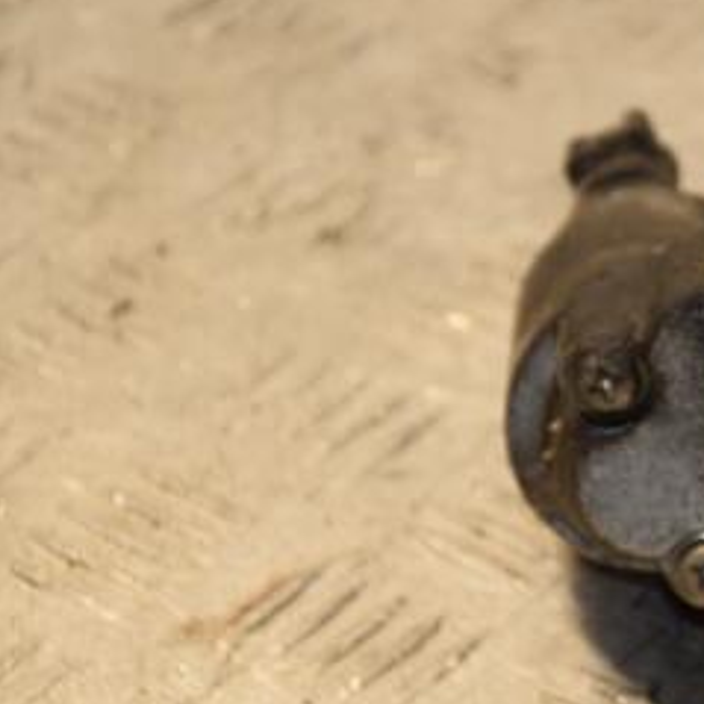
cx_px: 828
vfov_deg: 5.2
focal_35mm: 336
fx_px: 7733
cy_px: 380
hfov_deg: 5.2
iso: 800
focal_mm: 105
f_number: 5.6
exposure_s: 1/160
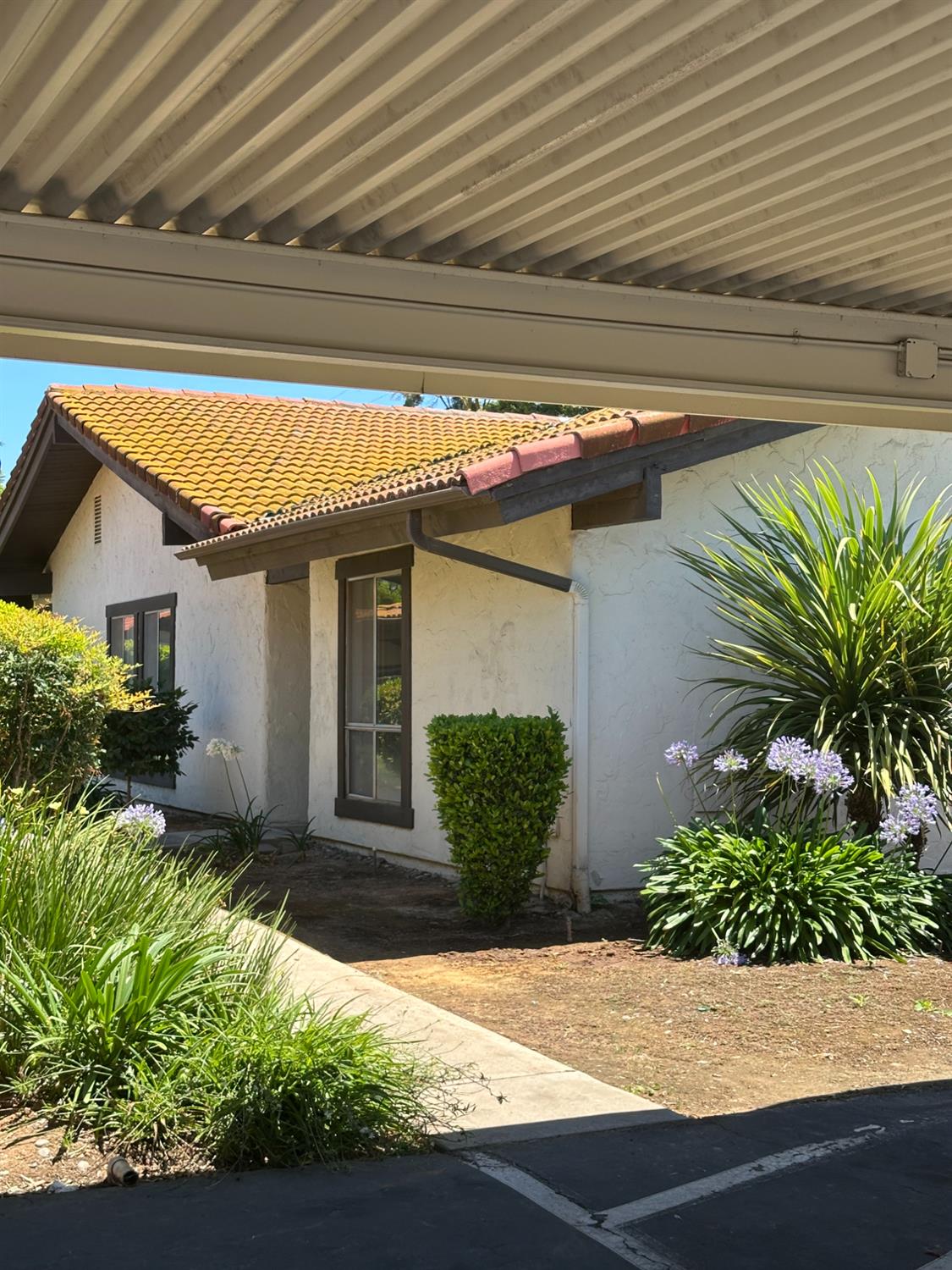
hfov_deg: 30.3
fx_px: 1760
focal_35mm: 48
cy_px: 635
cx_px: 476
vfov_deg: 39.7
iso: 64
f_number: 1.78
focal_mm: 6.86
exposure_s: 1/1009
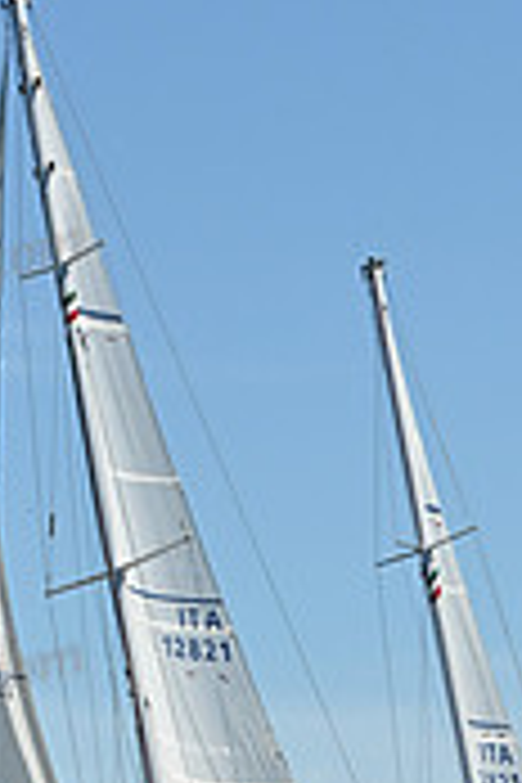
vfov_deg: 7.2
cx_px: 317
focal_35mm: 284
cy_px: 896
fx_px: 6177
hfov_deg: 4.8
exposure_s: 1/2000
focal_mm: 85
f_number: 8
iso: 320
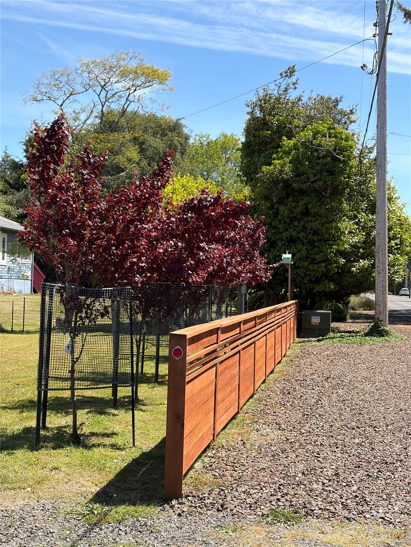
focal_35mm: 52
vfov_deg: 36.8
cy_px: 274
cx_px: 206
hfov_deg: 28.0
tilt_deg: +1.2
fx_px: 823
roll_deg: -1.1
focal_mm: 5.96
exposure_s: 1/2639
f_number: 1.6
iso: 50
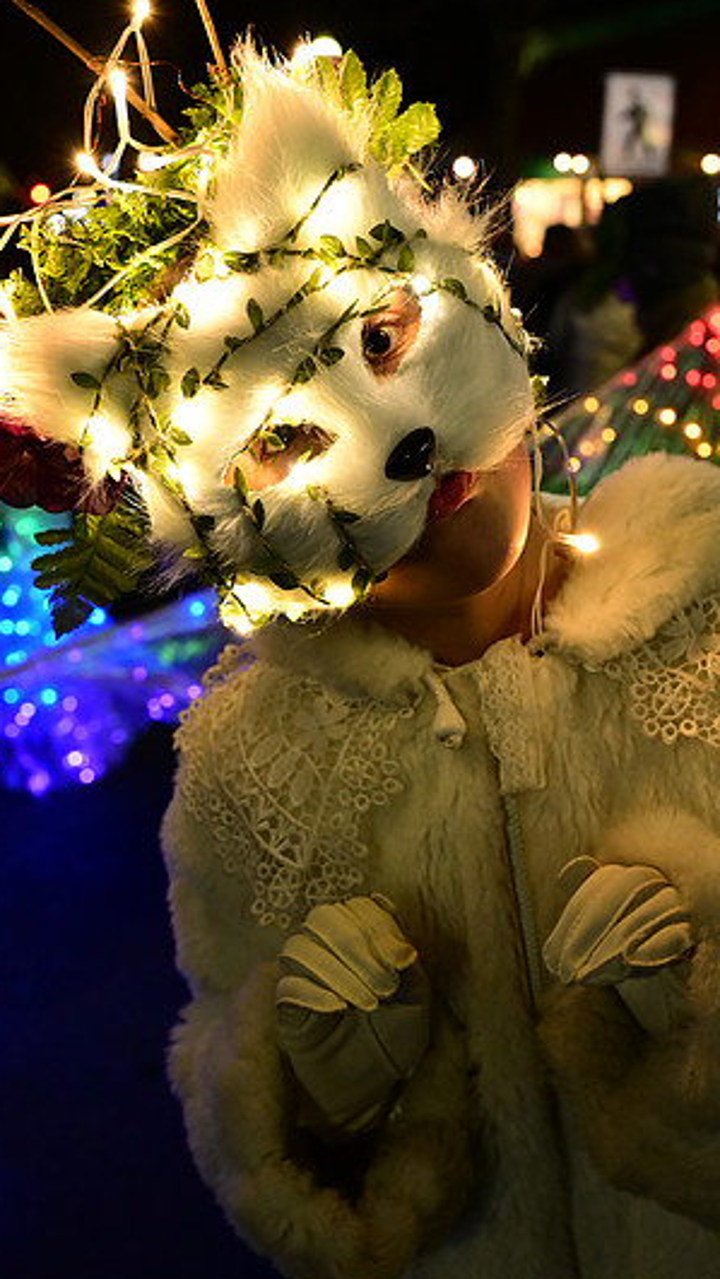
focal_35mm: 40
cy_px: 605
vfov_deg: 50.4
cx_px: 376
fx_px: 1357
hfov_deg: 29.7
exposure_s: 1/100
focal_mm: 35
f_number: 5
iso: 8000
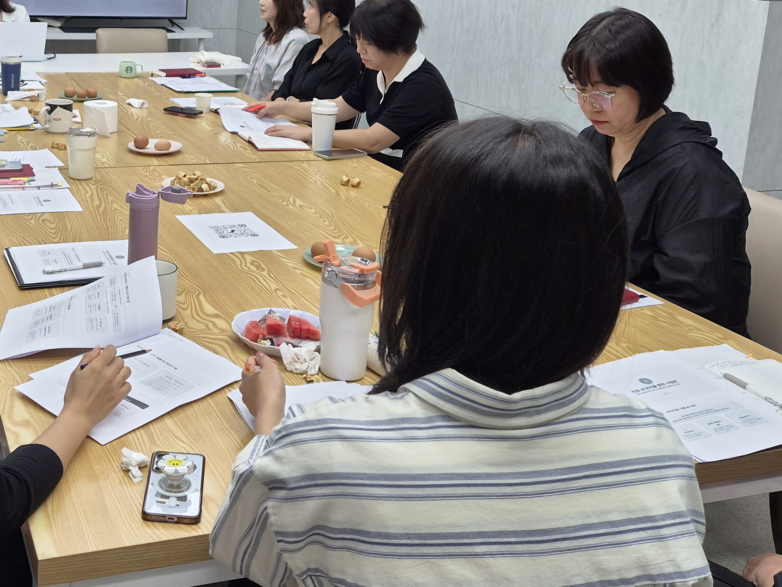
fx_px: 971
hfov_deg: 42.5
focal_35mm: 43
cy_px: 98
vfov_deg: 32.5
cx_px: 195
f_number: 1.8
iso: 25
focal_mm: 5.4
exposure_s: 1/60
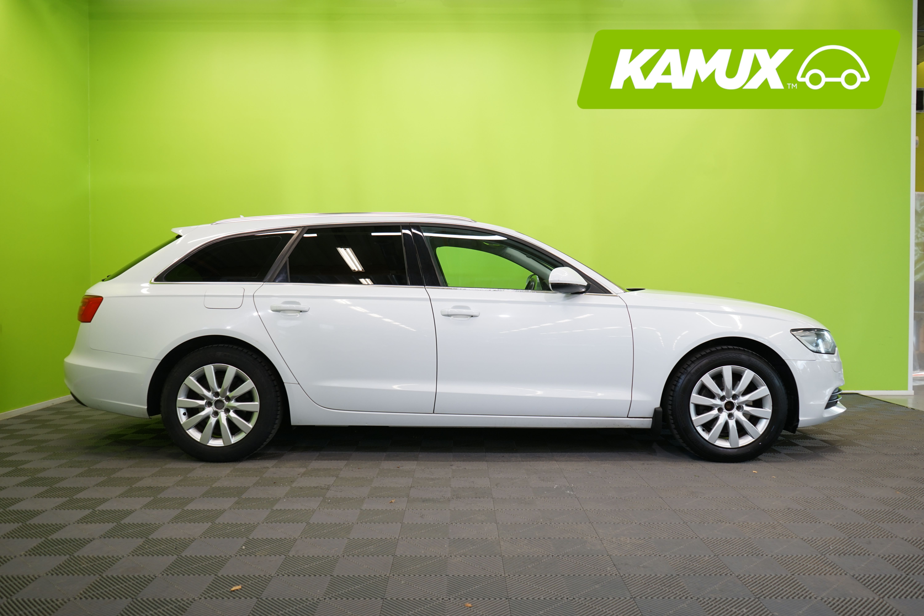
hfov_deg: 61.9
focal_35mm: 30
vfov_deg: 43.6
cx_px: 462
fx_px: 770
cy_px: 308
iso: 400
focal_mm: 30
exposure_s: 1/30
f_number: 5.6
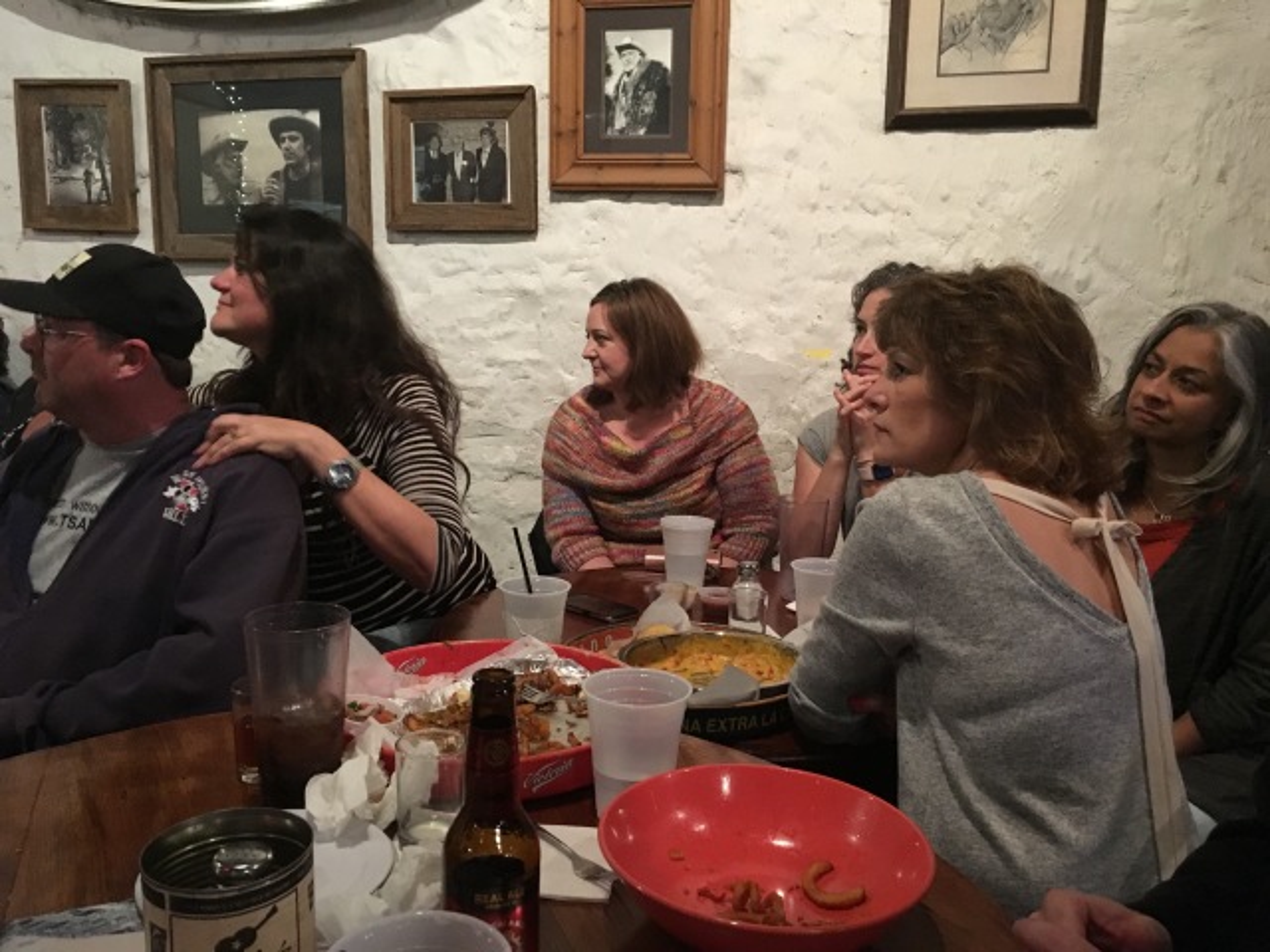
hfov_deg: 61.7
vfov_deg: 48.2
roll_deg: -0.3
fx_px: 1064
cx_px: 635
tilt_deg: -9.5
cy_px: 476
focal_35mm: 29
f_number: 2.2
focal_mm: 4.15
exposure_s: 1/15
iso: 250
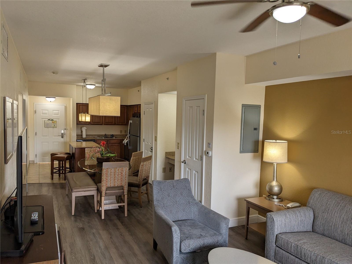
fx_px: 275
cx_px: 176
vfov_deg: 51.4
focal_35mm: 27
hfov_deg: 65.3
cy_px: 132
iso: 58
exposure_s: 1/120
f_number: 1.73
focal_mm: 4.38
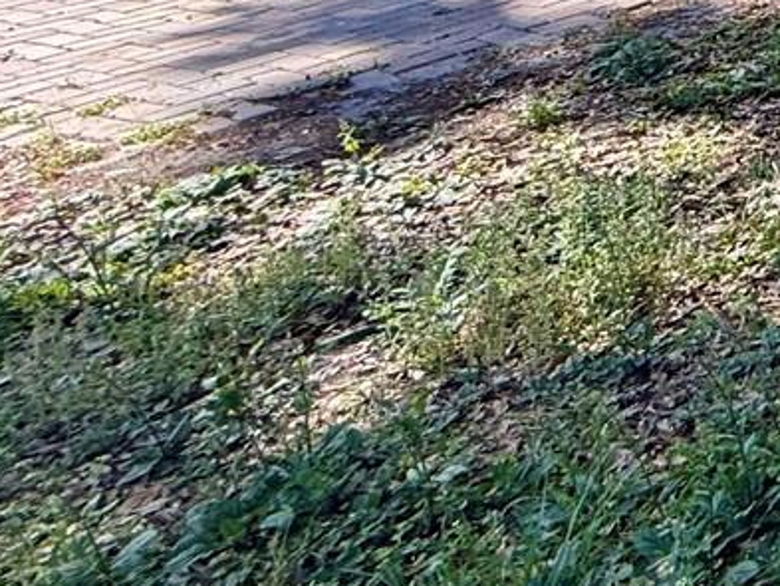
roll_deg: -0.6
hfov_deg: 19.0
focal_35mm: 57
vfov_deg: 20.3
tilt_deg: -0.7
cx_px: 1576
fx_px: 1285
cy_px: -389
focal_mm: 2.22
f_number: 2.2
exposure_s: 1/268
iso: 64
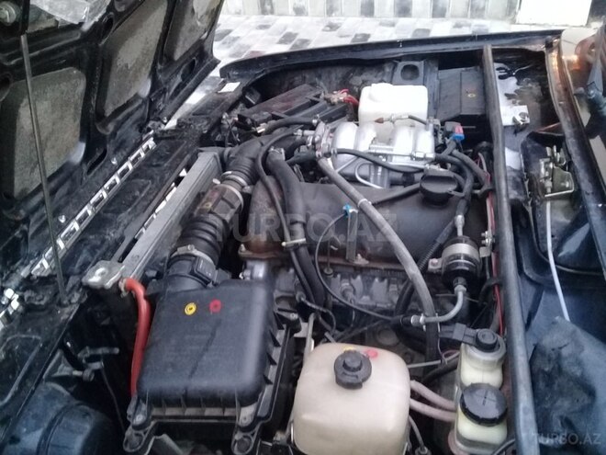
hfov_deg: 58.4
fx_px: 543
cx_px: 303
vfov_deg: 45.4
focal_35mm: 31
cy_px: 228
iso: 320
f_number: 2.2
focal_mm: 3.3
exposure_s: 1/17
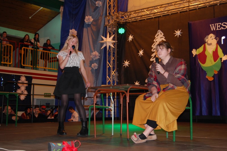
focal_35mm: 48
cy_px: 76
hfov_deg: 41.1
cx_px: 114
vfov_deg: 28.0
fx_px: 302
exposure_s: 1/60
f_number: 4.5
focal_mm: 32
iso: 450
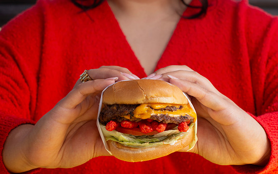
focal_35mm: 73
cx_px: 123
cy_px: 112
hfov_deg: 28.2
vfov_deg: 17.8
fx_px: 553
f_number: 7.1
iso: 200
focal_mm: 50
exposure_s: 1/200
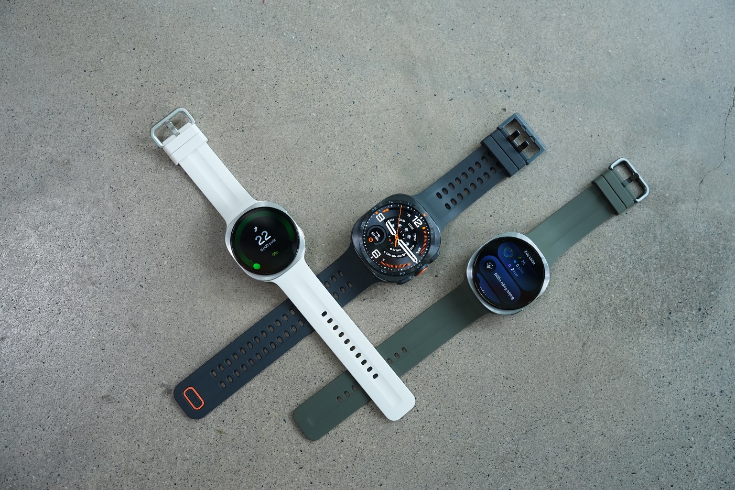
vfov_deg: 29.7
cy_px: 245
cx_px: 368
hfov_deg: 43.3
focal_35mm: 45
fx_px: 925
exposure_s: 1/200
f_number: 5.6
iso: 1600
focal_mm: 45.3
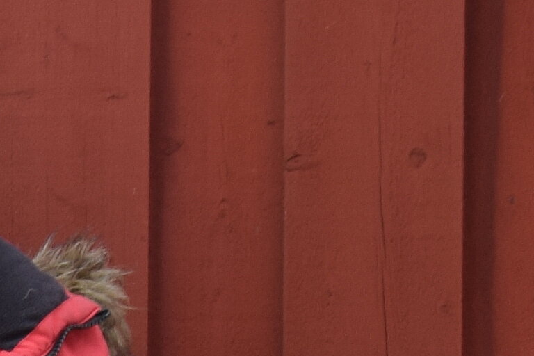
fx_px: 4865
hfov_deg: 6.2
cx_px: -339
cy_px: 1051
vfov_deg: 4.1
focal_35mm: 328
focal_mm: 28
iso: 200
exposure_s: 1/160
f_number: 6.3
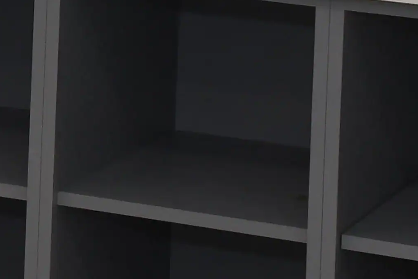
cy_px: -381
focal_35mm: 246
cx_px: -294
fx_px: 2856
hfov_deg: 8.1
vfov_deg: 5.4
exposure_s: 1/60
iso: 1000
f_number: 11
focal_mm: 30
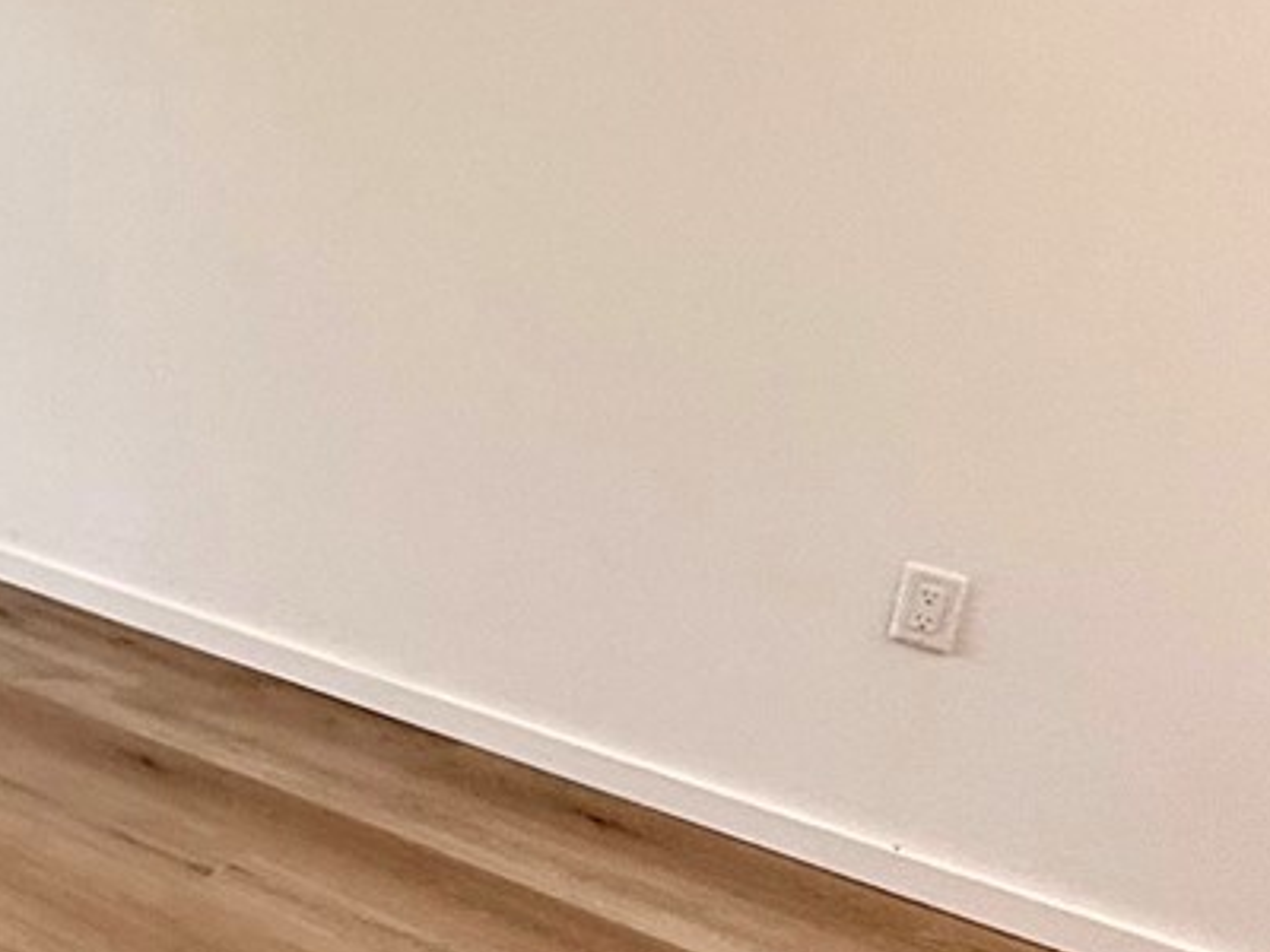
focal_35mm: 56
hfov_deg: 26.7
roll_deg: -2.1
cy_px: 340
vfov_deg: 26.0
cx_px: -537
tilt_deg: -12.8
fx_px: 2055
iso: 125
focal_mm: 2.22
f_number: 2.2
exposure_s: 1/120
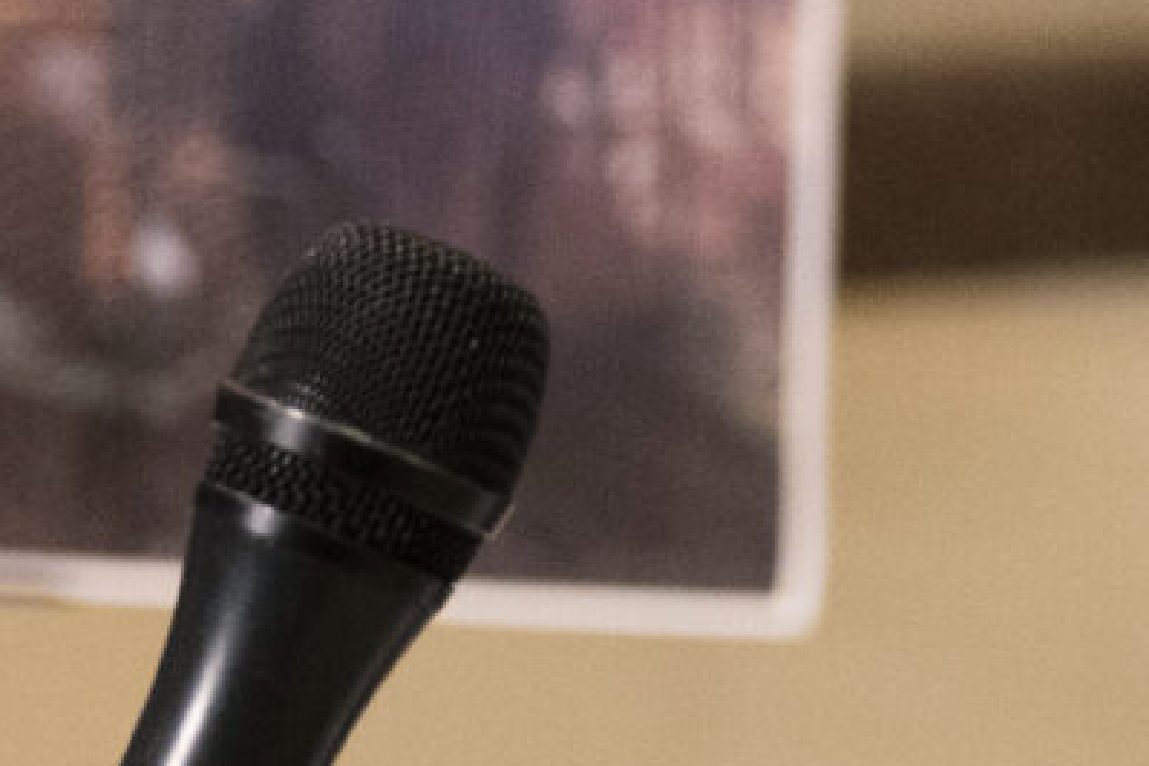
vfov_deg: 4.7
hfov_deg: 7.0
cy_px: -189
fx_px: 9223
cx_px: 1817
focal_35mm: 289
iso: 4000
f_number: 2.8
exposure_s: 1/200
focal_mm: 45
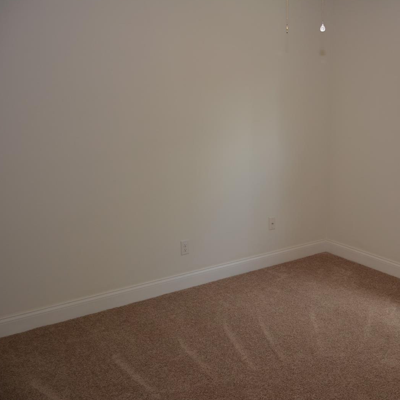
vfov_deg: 42.8
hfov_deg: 41.7
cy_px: 199
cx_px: 296
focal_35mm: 39
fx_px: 510
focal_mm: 20
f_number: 4.5
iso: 200
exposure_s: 1/80
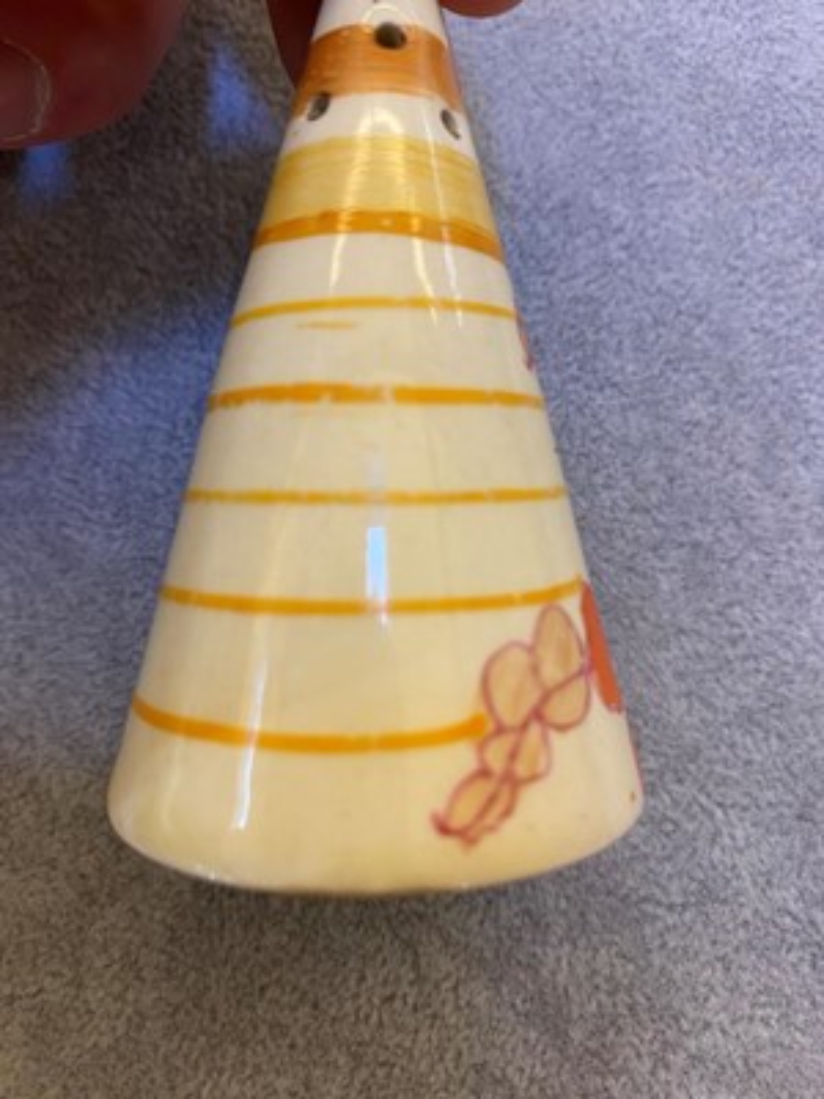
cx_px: 412
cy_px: 550
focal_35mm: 26
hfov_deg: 53.1
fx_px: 825
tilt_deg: -82.0
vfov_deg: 67.3
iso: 125
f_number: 1.8
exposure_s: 1/50
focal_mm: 4.25
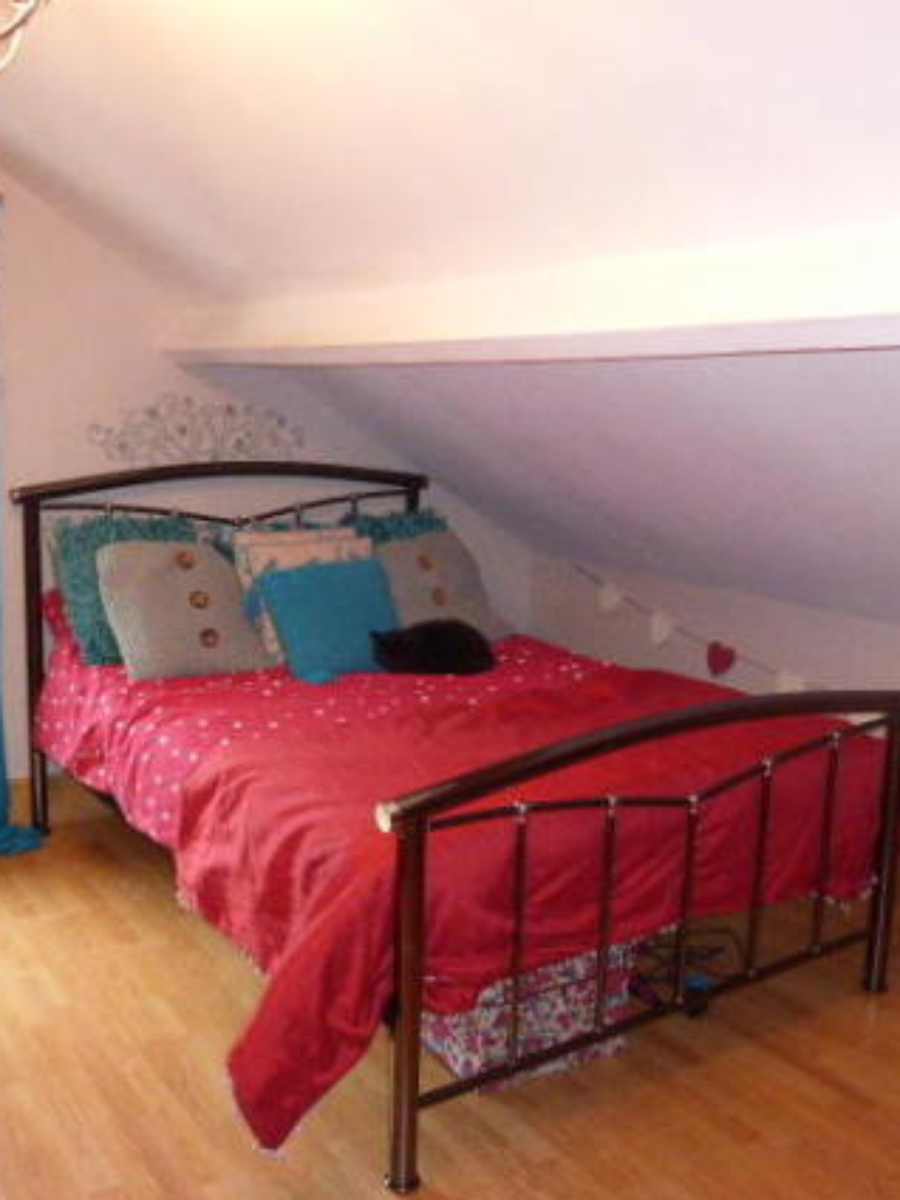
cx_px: 378
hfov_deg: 42.8
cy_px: 590
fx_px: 1144
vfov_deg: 55.3
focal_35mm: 33
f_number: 3.3
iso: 800
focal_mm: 4.3
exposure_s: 1/60
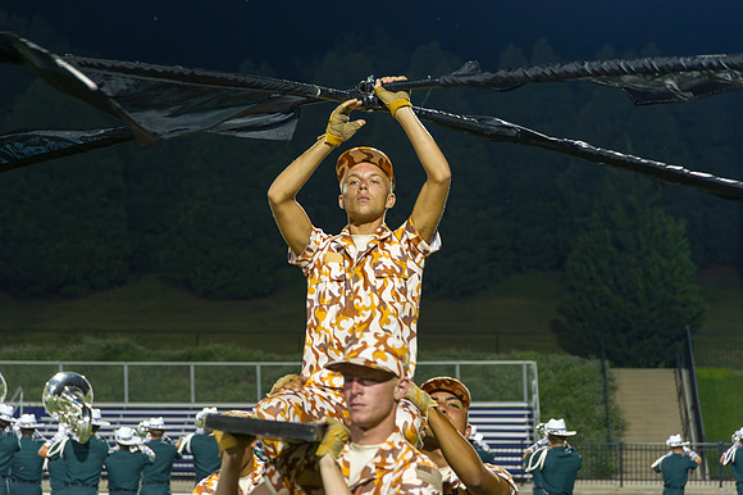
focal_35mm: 125
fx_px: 2573
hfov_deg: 16.4
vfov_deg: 11.0
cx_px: 372
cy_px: 248
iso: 4000
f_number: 5.6
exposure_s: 1/160
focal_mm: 120
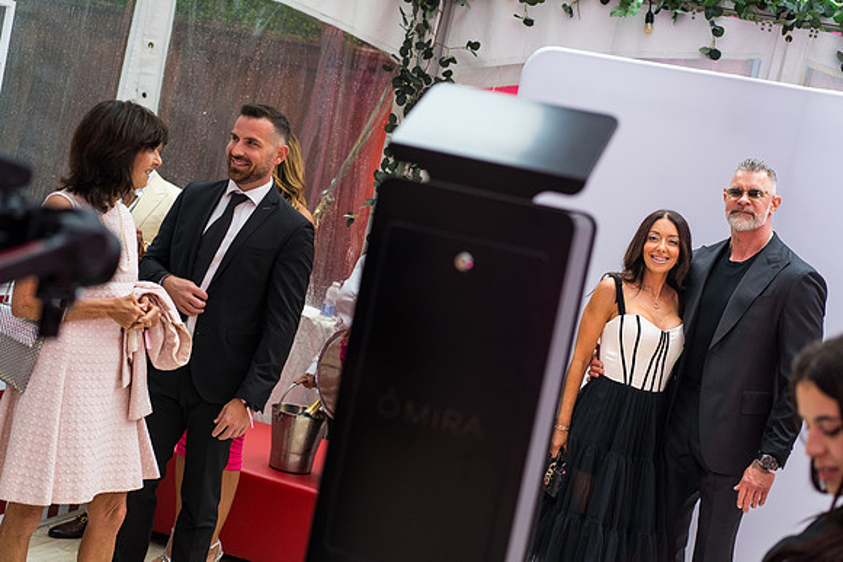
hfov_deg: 36.2
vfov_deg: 24.6
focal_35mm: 55
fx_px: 1288
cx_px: 422
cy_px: 281
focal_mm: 55
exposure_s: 1/320
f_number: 2.8
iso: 800
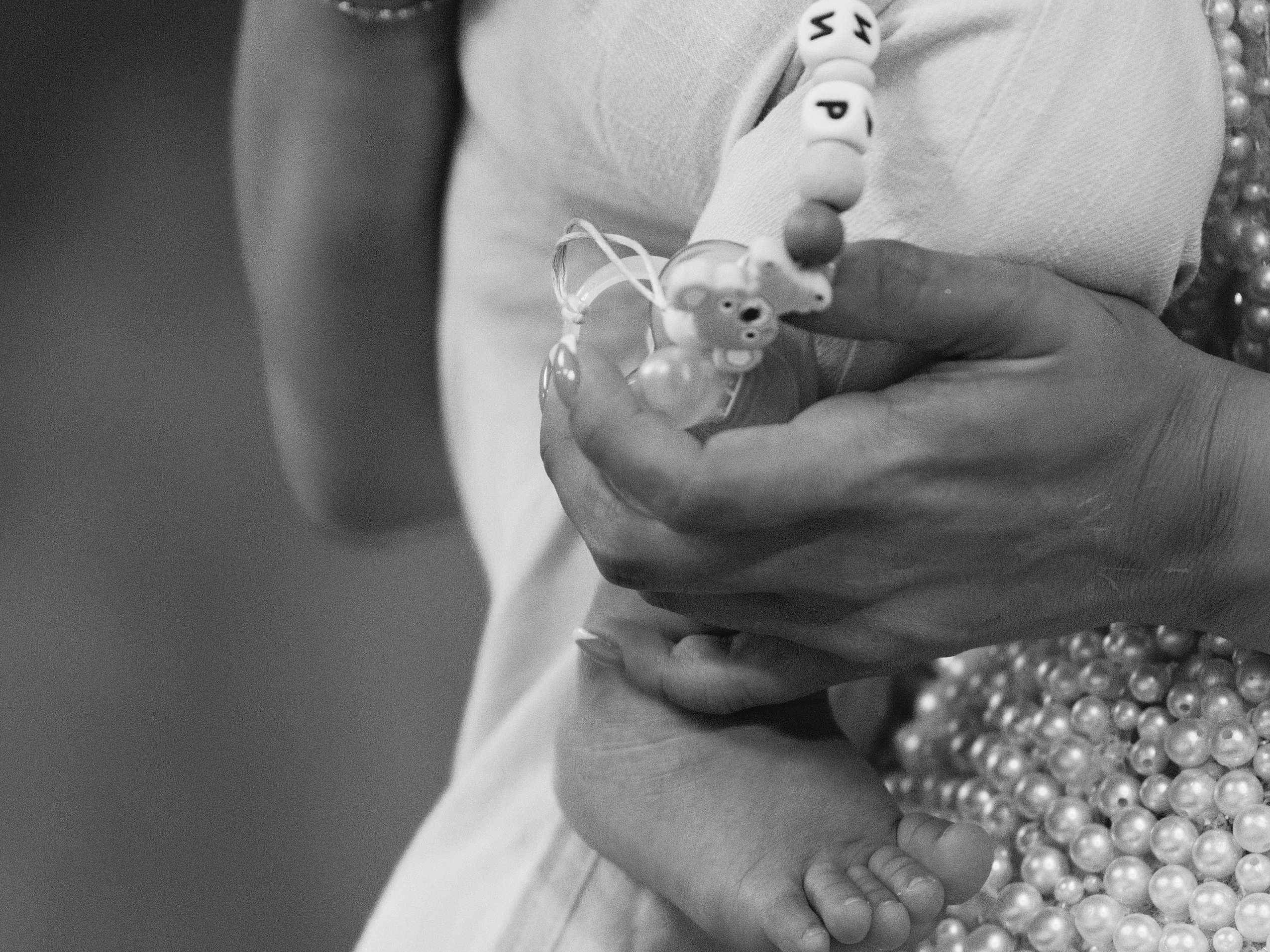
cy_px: 915
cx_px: 634
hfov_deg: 9.1
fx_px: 7961
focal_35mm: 217
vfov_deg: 6.8
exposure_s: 1/200
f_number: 2.8
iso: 3200
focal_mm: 150
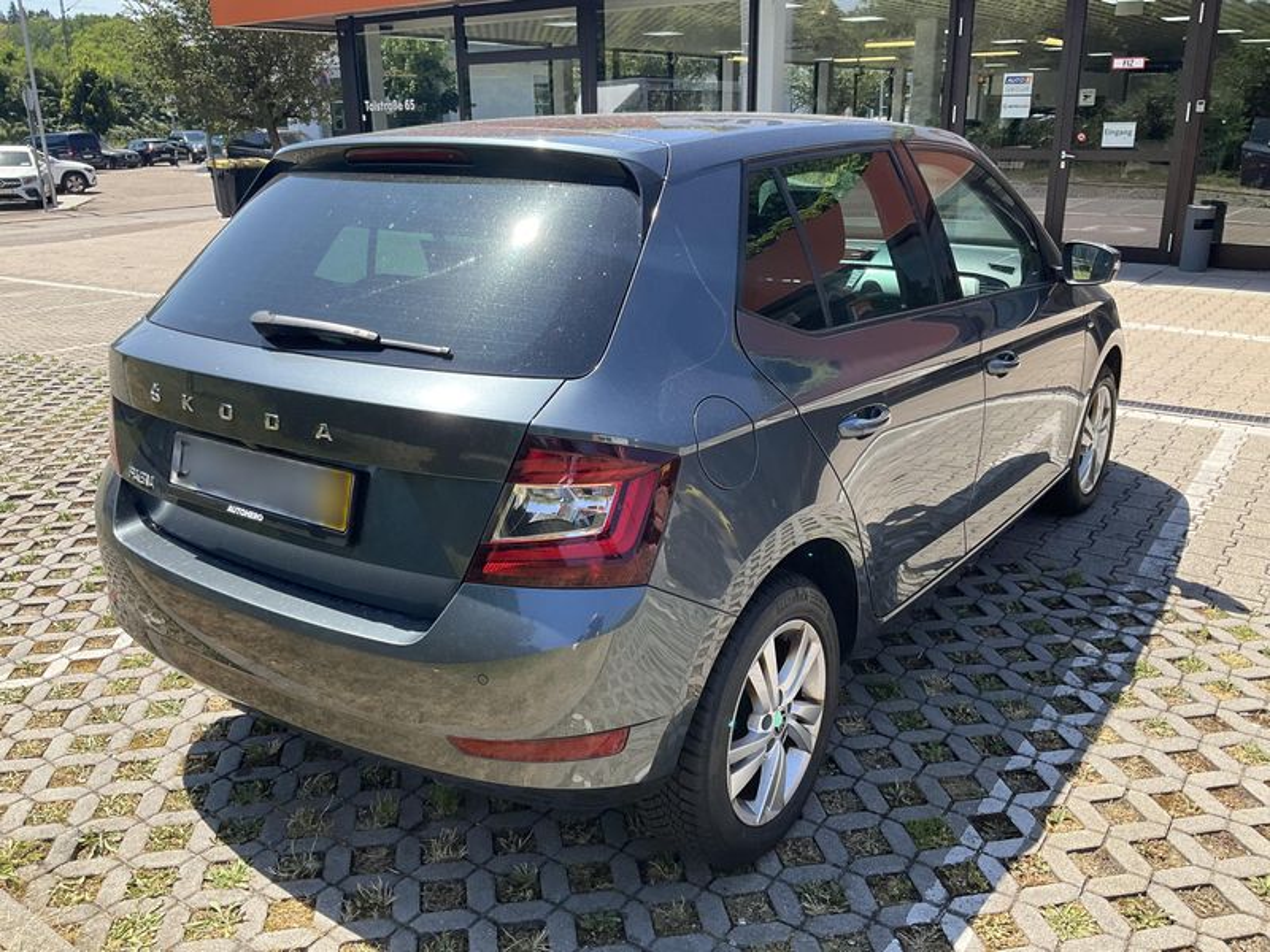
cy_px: 476
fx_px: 1064
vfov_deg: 48.2
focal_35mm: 29
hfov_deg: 61.7
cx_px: 635
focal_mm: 3
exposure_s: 1/568
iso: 25
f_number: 1.8
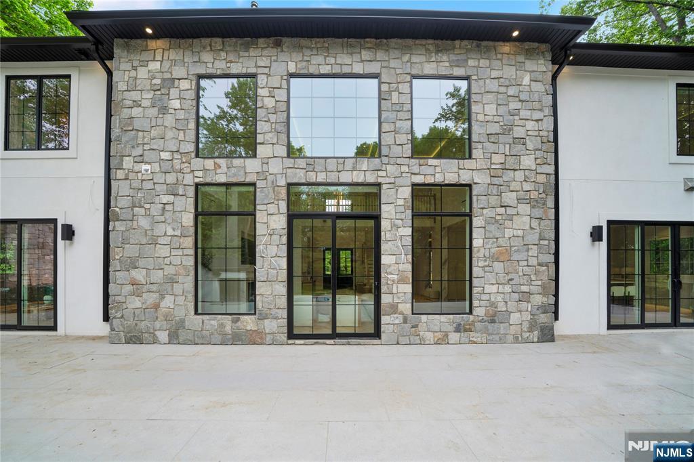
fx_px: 231
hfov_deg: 112.6
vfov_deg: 90.0
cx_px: 347
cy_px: 231
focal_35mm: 12
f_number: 5.6
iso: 200
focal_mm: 12
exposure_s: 1/160
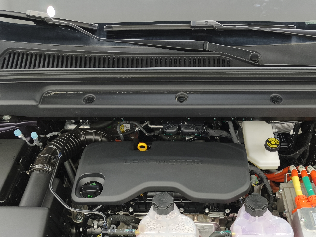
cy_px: 162
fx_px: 329
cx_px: 179
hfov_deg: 51.2
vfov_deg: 39.1
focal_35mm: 36
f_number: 1.88
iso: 200
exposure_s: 1/48
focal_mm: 5.56
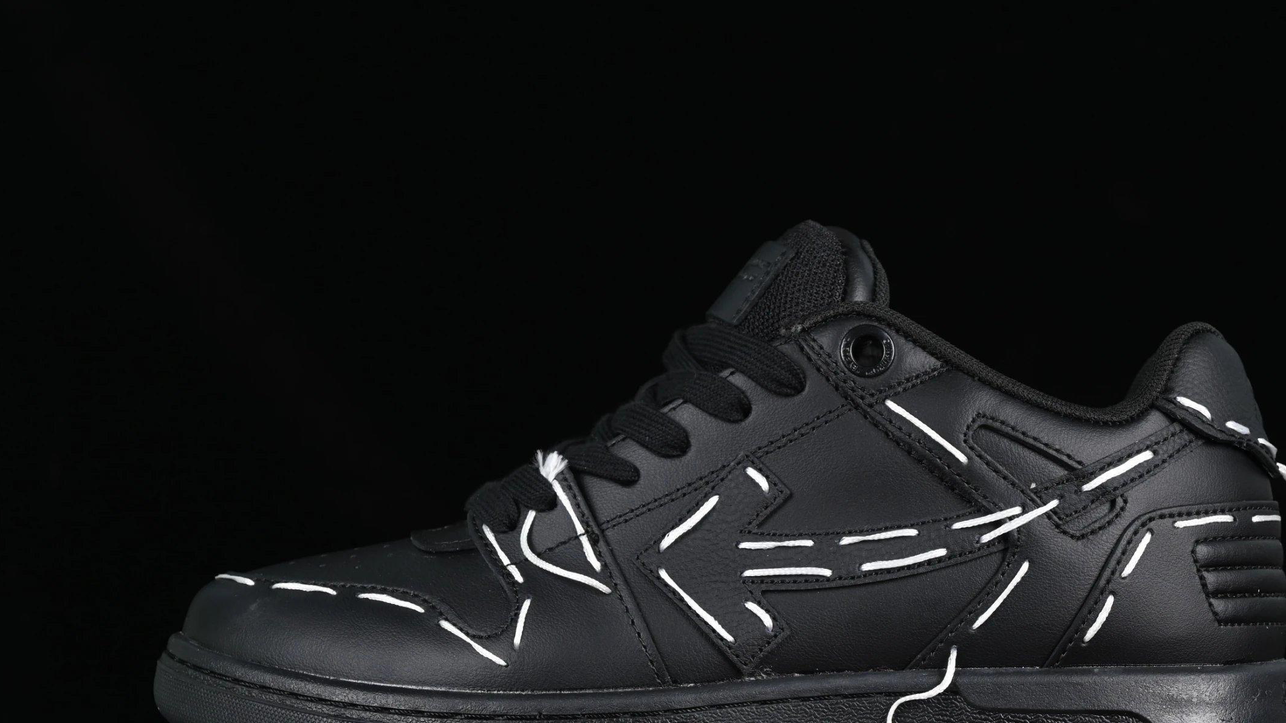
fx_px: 3240
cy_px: 503
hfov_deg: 22.4
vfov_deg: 12.7
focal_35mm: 95
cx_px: 751
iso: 160
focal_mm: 50
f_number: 6.3
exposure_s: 1/60
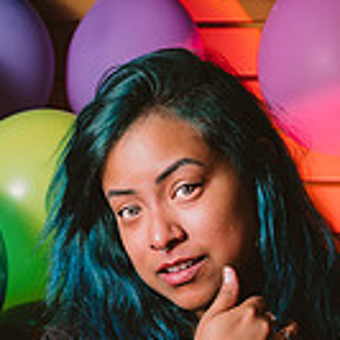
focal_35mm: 170
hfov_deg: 10.0
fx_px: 1889
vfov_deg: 10.1
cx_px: -171
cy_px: 451
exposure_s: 1/125
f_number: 4.5
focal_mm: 55.5
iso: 100
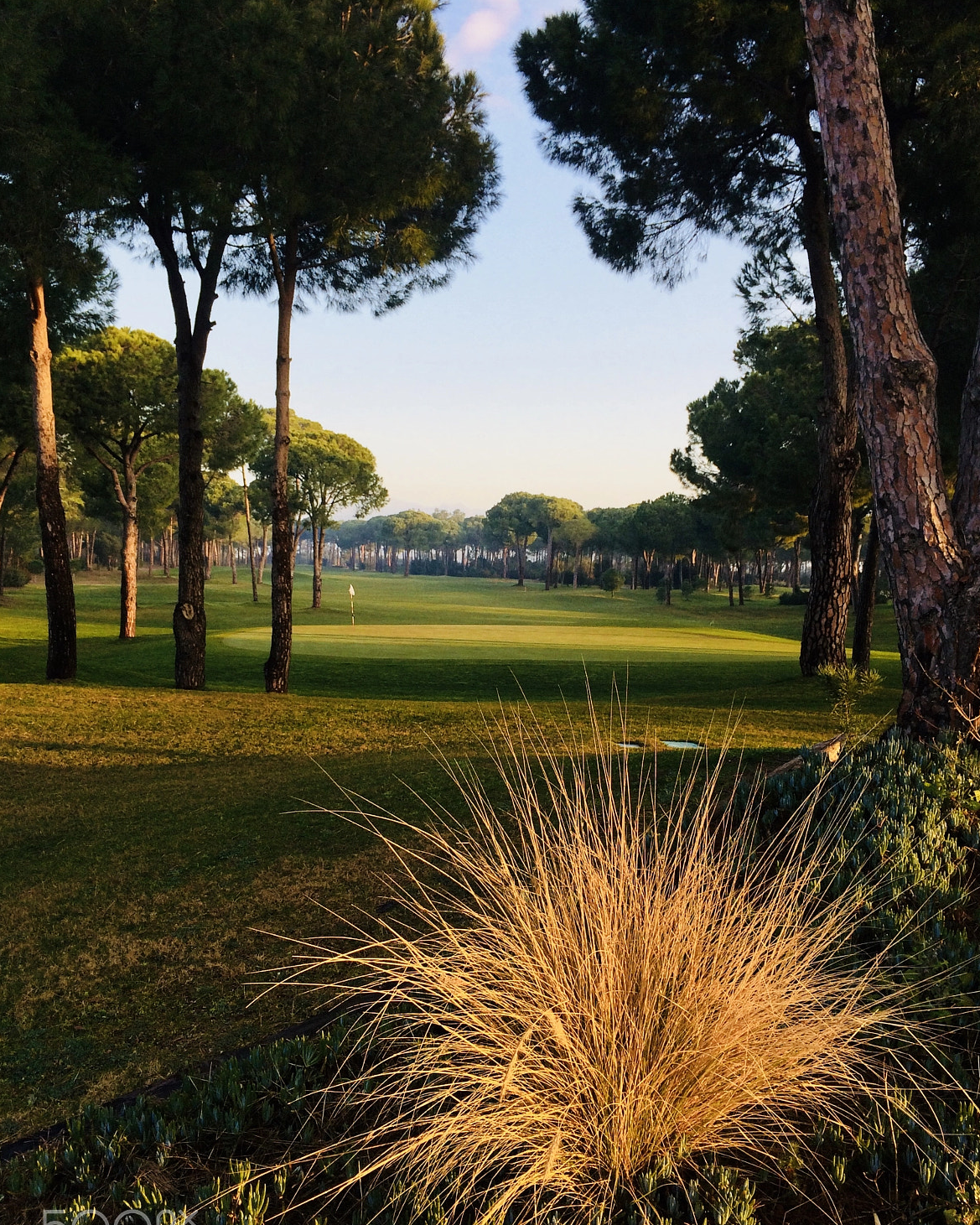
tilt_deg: -5.6
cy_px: 668
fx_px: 1124
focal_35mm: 31
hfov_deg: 47.1
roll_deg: -1.1
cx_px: 493
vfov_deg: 57.1
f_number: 2.2
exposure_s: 1/281
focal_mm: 4.15
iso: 32
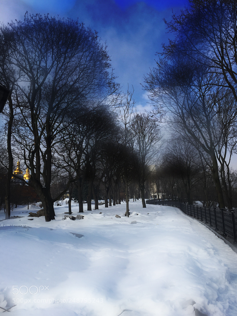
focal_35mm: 29
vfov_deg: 61.7
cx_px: 118
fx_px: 265
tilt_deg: +9.2
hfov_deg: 48.2
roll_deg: +1.0
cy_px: 158
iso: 32
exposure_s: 1/2326
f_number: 2.2
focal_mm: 4.15
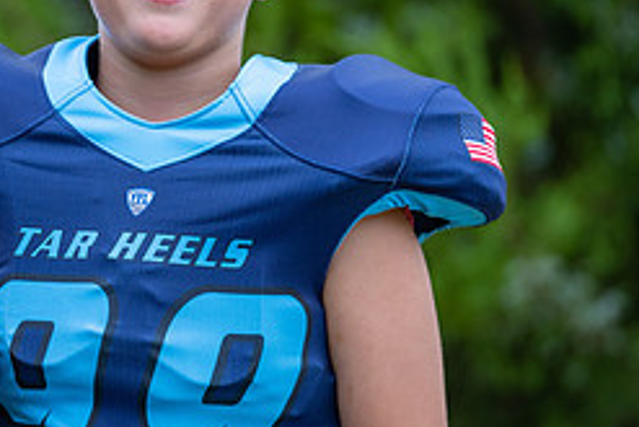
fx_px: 7548
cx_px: 202
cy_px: 201
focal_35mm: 425
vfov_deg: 3.2
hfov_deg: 4.8
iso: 500
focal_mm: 181
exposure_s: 1/320
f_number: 2.8
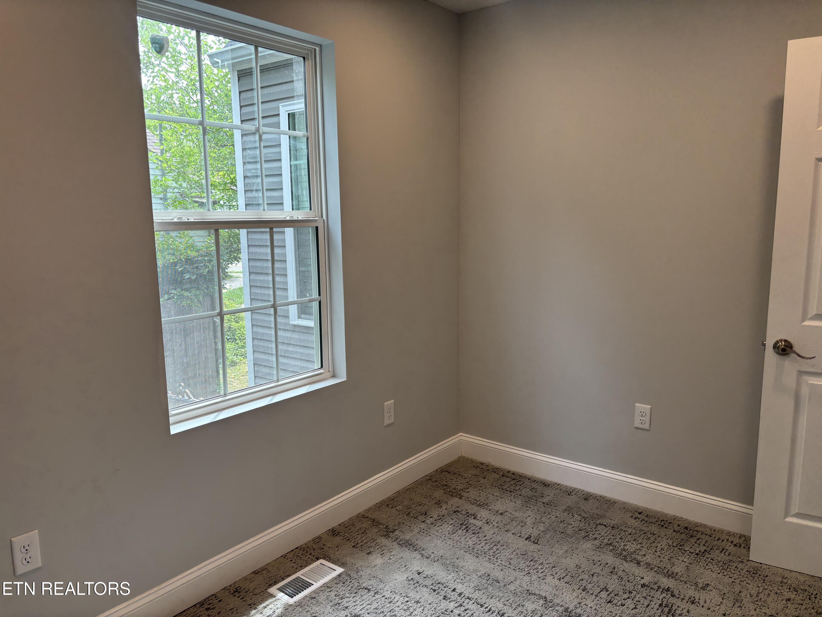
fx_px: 617
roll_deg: +0.0
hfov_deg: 67.3
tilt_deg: -9.7
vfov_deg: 53.1
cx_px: 411
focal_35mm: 26
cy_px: 308
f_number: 1.6
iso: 40
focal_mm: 5.96
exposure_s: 1/120
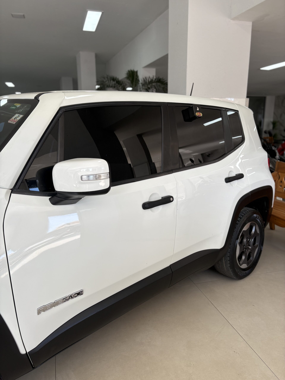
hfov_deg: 53.1
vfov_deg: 67.3
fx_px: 285
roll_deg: -0.1
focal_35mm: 26
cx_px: 142
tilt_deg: -12.0
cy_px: 190
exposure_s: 1/181
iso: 40
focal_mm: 5.96
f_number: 1.6
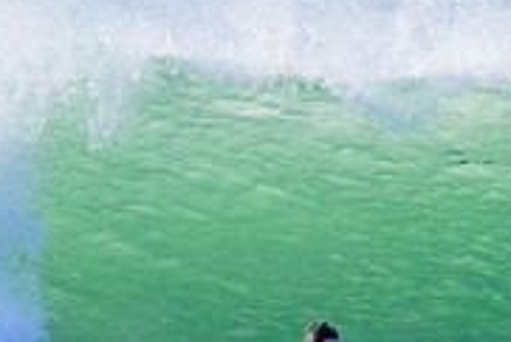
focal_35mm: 2565
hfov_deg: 0.8
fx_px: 36437
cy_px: 485
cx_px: 511
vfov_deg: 0.5
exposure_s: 1/2000
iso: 2000
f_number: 11
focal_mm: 800
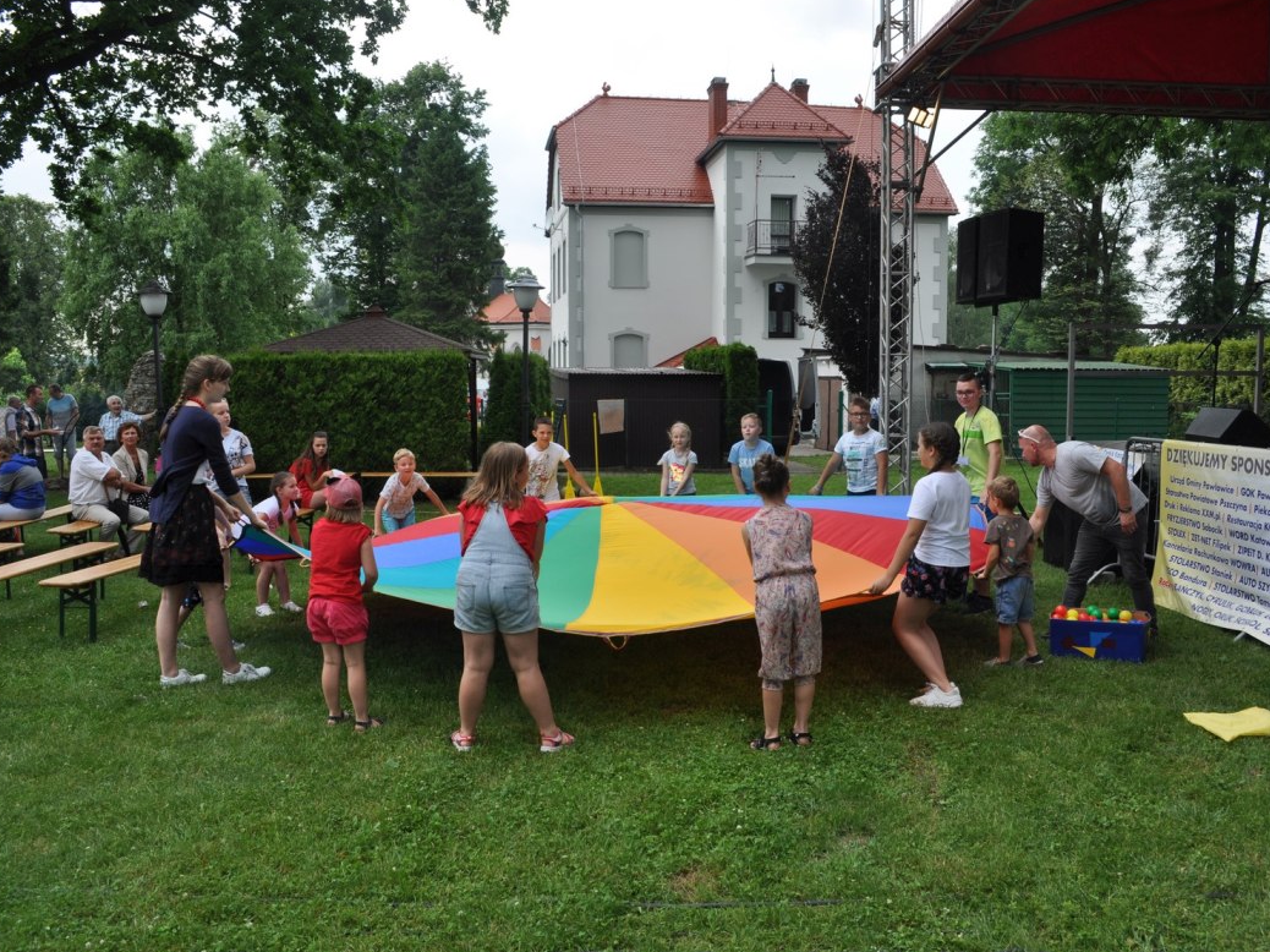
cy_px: 479
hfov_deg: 60.0
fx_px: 1100
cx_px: 638
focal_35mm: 30
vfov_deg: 46.8
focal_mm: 18
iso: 200
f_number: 8
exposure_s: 1/250
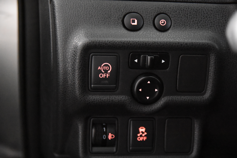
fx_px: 513
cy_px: 79
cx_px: 118
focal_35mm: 78
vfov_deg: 17.5
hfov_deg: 26.0
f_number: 3.8
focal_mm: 52
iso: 12800
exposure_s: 1/80
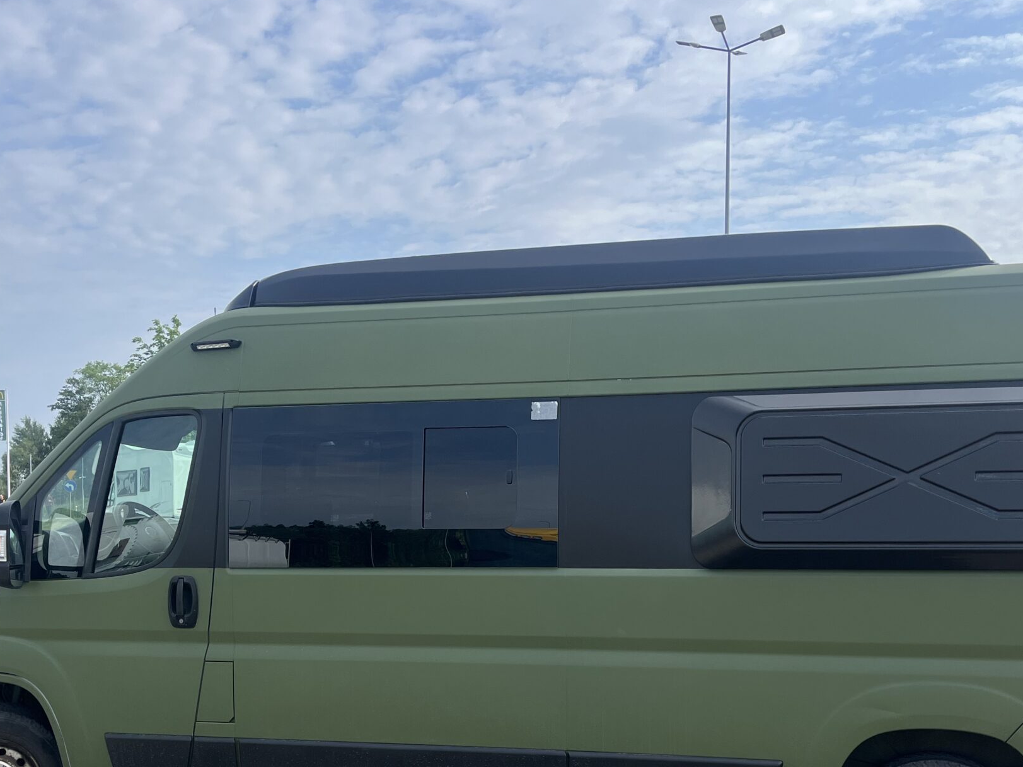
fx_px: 1212
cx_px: 576
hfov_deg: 45.7
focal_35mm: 41
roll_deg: +0.9
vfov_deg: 34.7
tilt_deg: -1.1
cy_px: 525
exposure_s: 1/2967
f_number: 1.6
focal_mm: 5.1
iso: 50
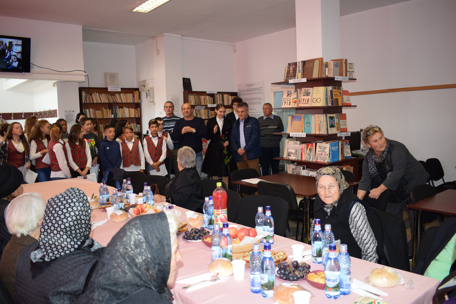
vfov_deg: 43.6
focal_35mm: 30
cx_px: 228
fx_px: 380
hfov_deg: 61.9
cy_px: 152
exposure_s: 1/60
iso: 800
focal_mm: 20
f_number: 4
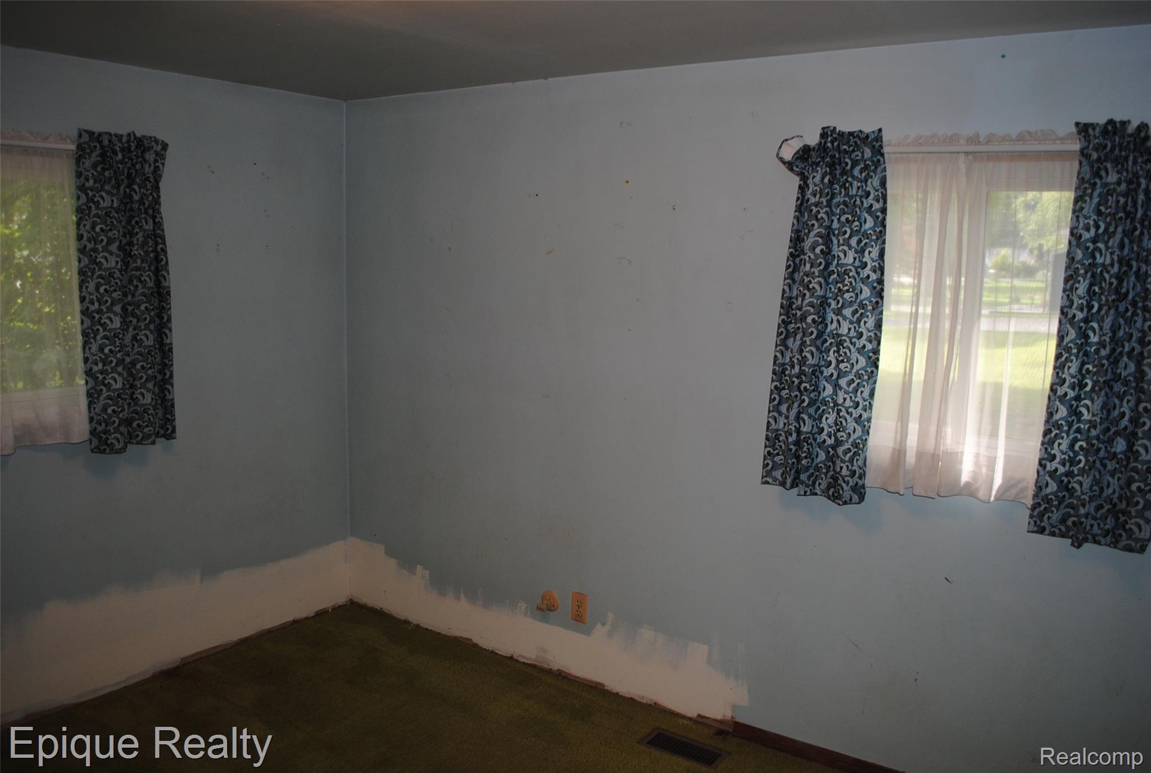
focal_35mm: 27
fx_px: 865
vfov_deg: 48.1
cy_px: 386
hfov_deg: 67.3
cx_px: 576
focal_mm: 18
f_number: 3.5
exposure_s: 1/60
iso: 200
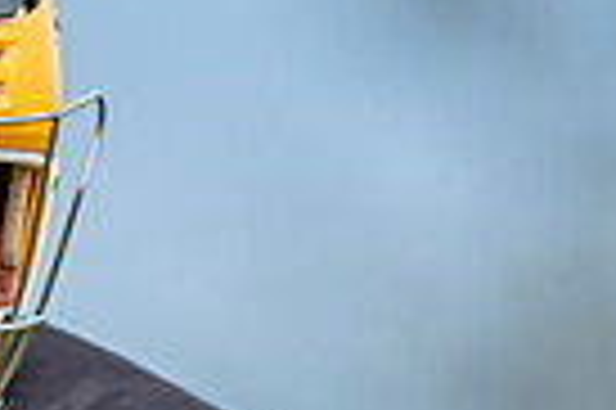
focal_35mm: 1906
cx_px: -526
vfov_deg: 0.7
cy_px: 705
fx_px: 32575
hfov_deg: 1.1
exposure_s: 1/2000
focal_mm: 300
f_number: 2.8
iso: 125
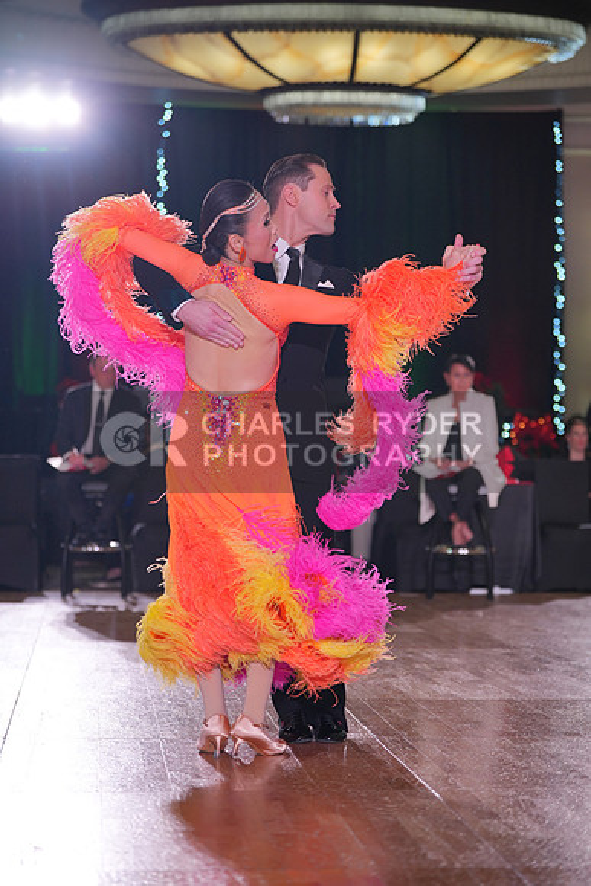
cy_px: 443
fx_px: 2166
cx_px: 296
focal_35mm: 88
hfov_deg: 15.5
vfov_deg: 23.1
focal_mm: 88
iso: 800
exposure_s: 1/400
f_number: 2.8
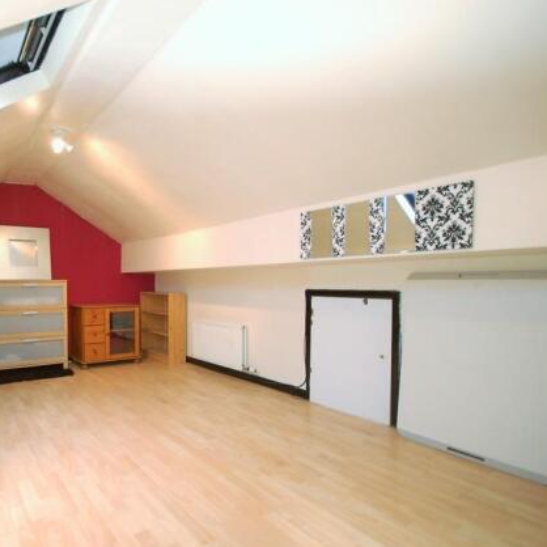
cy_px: 283
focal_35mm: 20
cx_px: 153
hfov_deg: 70.9
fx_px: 358
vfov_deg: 74.8
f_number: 4
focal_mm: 10
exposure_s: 1/60
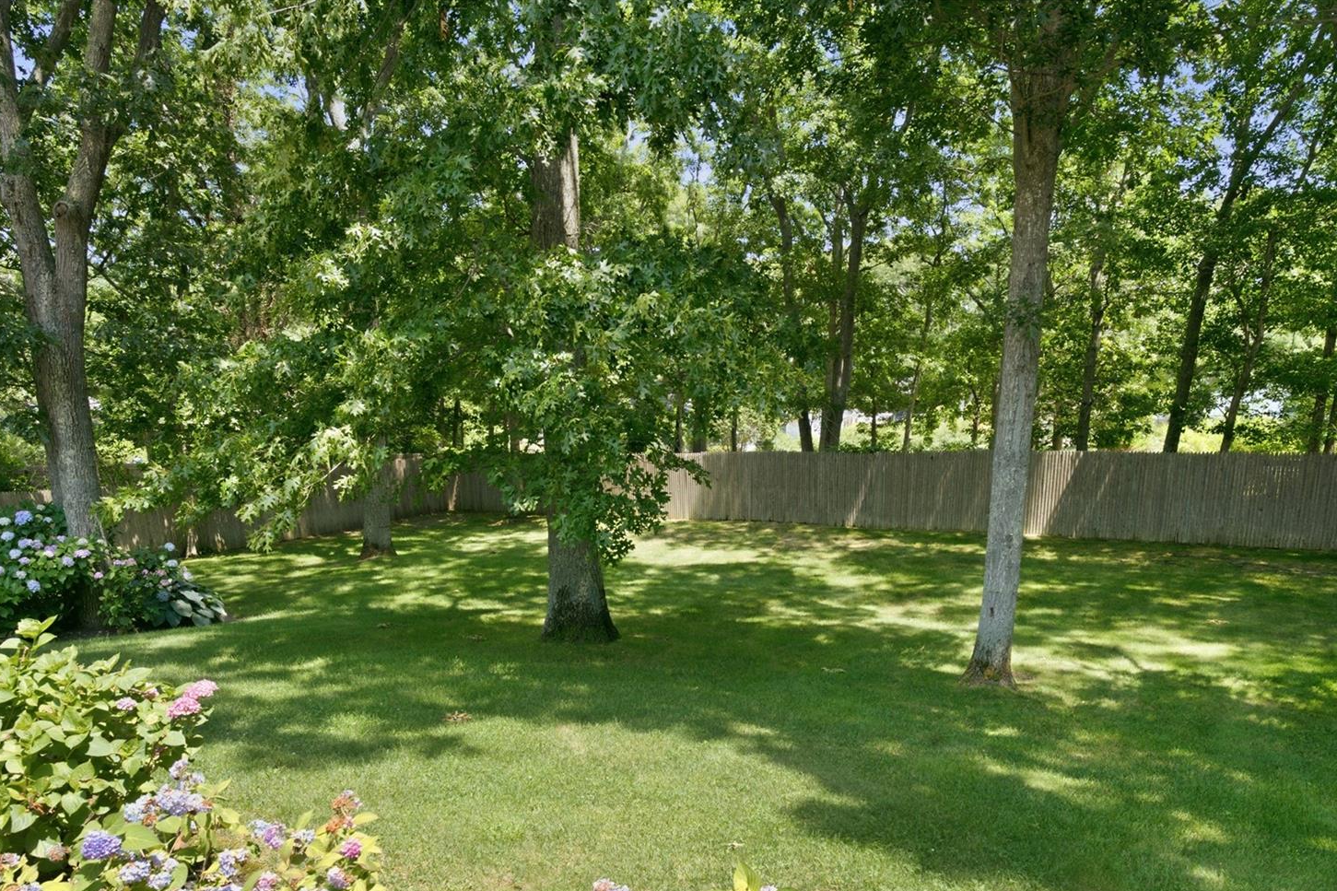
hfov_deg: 72.2
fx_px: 917
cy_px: 627
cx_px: 674
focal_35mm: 25
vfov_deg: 50.4
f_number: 4.5
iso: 100
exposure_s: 1/90
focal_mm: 17.5
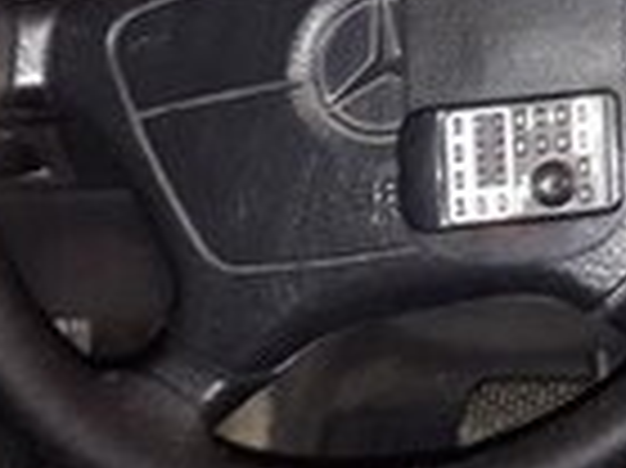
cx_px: 1275
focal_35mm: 133
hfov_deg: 12.8
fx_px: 2403
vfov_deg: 10.4
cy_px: -389
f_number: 1.9
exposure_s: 1/17
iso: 250
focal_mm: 3.7
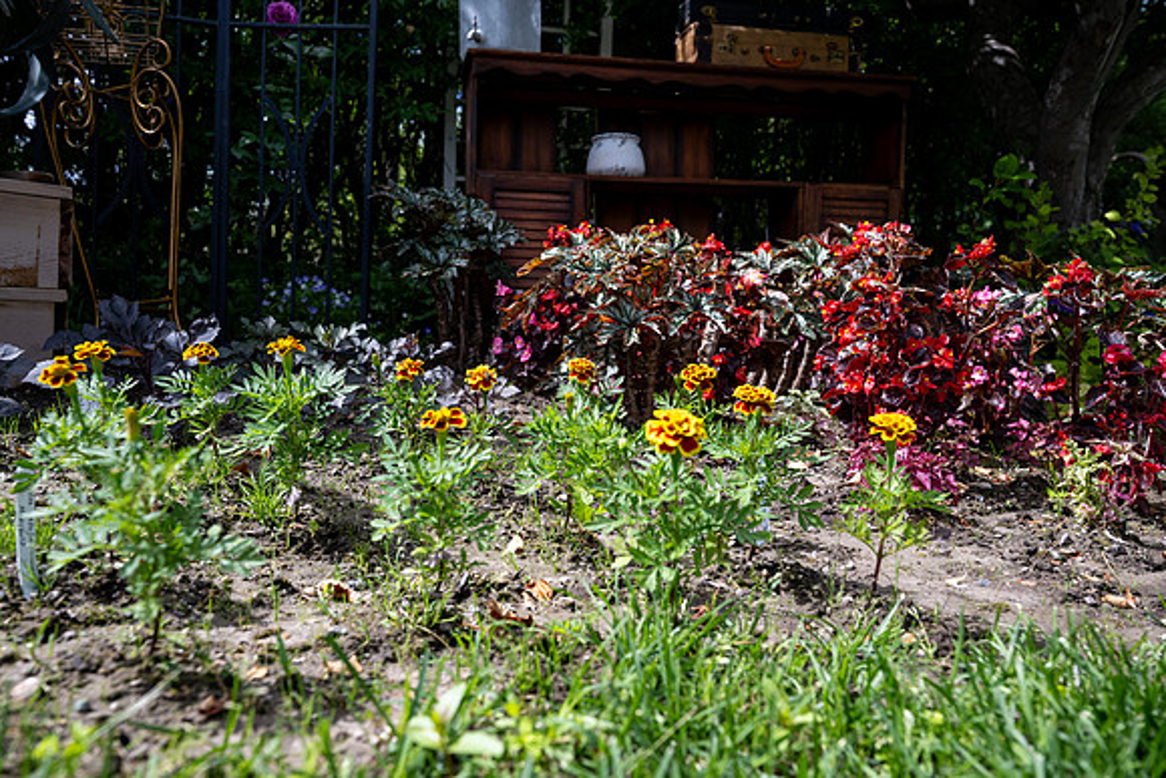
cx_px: 583
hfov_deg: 66.4
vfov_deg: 47.2
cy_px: 389
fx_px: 891
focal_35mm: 28
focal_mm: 27.5
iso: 320
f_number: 6.3
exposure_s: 1/1250
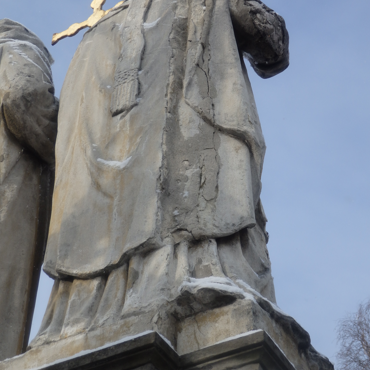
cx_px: 185
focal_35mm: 78
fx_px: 943
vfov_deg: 22.2
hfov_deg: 22.2
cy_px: 182
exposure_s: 1/500
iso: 100
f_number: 4.4
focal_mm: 11.9
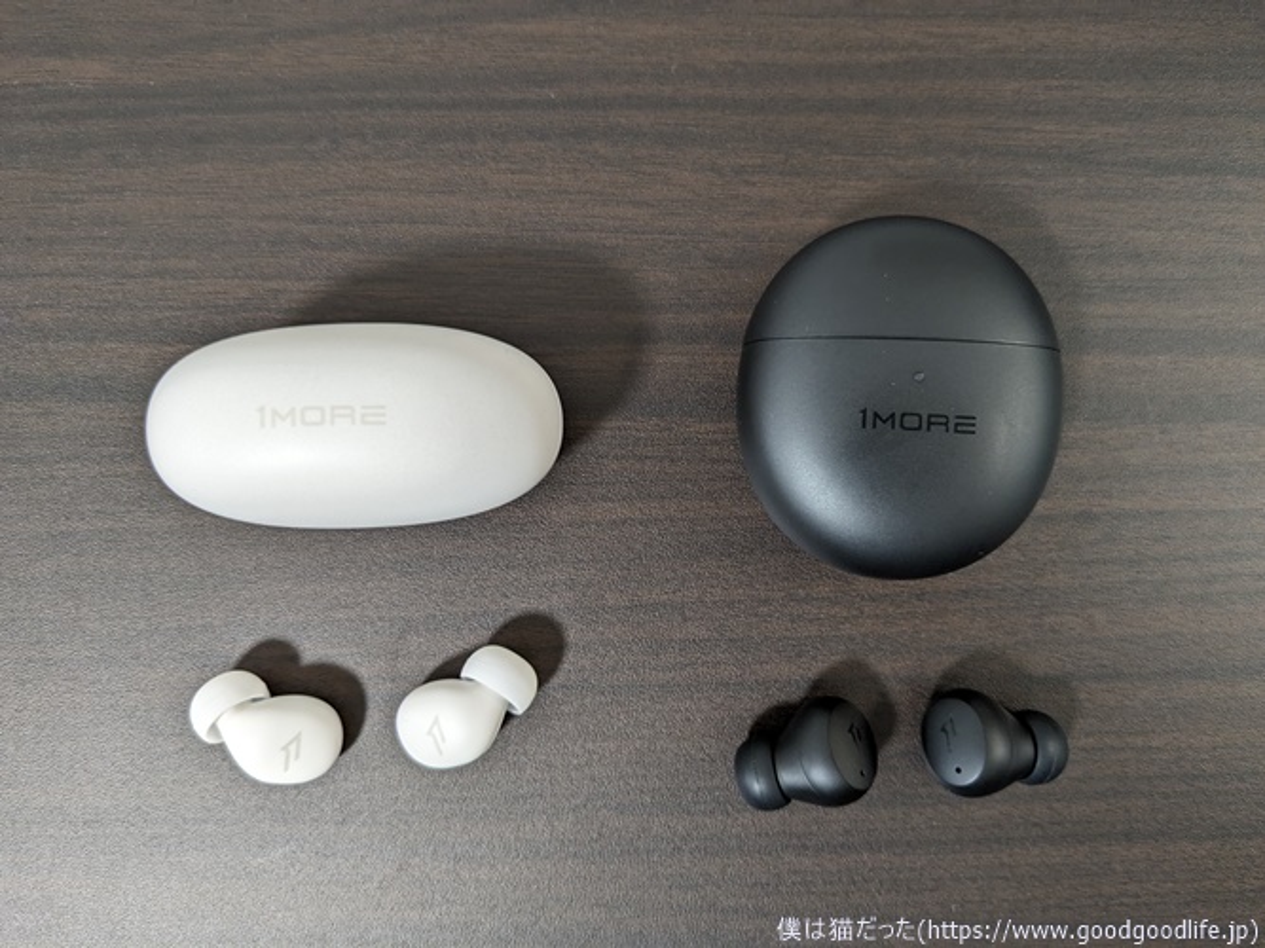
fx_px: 987
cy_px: 474
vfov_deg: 51.3
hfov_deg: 65.3
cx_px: 632
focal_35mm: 27
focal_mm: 4.38
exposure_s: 1/99.9
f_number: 1.73
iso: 315
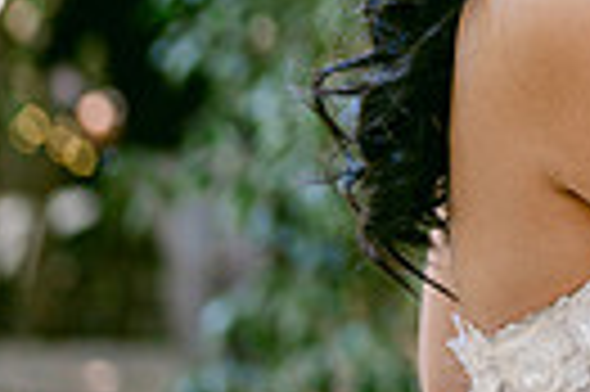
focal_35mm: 222
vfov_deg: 6.1
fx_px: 3634
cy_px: -158
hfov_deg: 9.1
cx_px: 811
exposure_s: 1/125
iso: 250
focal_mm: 50
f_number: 1.8
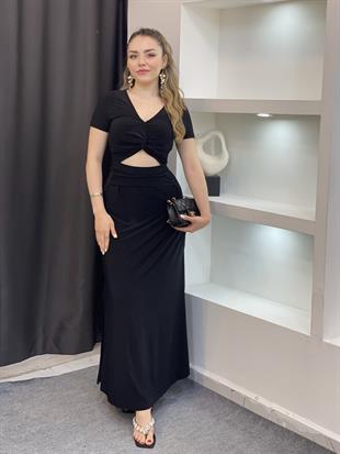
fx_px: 681
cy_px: 227
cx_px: 170
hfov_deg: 28.0
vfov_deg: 36.8
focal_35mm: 52
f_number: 2
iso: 100
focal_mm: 6
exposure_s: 1/100
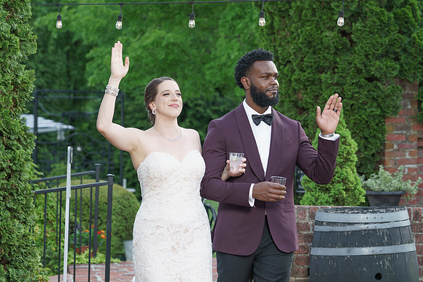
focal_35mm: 114
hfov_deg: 17.9
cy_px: 148
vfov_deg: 12.0
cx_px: 237
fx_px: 1343
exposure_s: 1/200
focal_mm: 85
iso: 200
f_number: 4
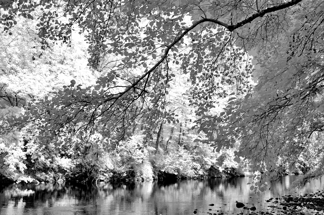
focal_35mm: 42
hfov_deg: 46.5
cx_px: 162
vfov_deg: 31.8
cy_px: 108
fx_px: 377
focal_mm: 28
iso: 100
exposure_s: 1/200
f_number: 4
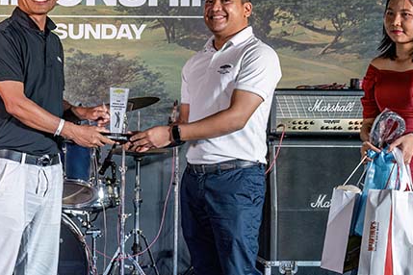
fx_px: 975
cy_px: 128
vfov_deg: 16.1
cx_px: 51
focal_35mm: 85
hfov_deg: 23.4
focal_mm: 38
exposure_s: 1/200
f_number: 5.6
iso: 1400
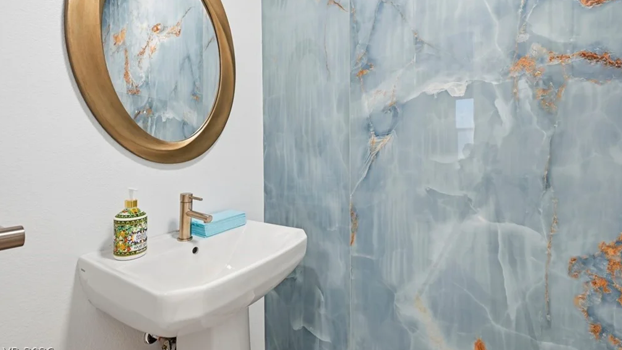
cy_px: 150
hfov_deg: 99.4
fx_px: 264
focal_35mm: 16
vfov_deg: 66.8
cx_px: 309
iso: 500
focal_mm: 15
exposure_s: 1/50
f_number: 9
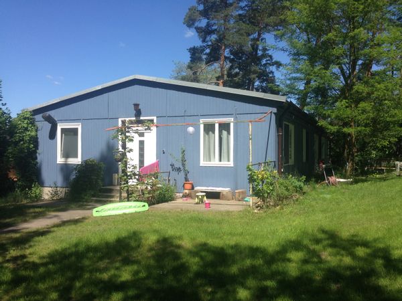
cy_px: 150
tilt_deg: -0.3
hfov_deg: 55.4
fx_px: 383
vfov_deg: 42.9
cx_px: 201
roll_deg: -1.7
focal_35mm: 33
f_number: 2.4
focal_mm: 4.12
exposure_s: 1/1153
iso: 50
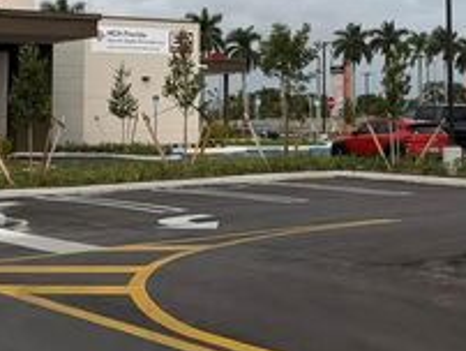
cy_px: 23
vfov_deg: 19.0
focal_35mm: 76
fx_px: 1024
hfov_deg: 25.1
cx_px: 383
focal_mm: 6.76
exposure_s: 1/8130
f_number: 1.78
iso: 80
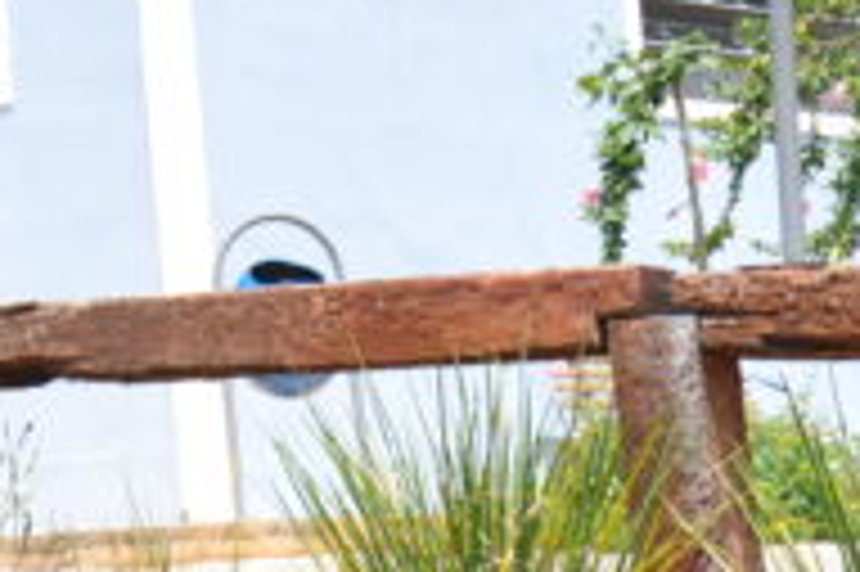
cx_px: -779
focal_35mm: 169
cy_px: -126
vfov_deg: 8.0
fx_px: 4034
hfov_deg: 11.2
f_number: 5.6
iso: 250
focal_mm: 26
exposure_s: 1/500
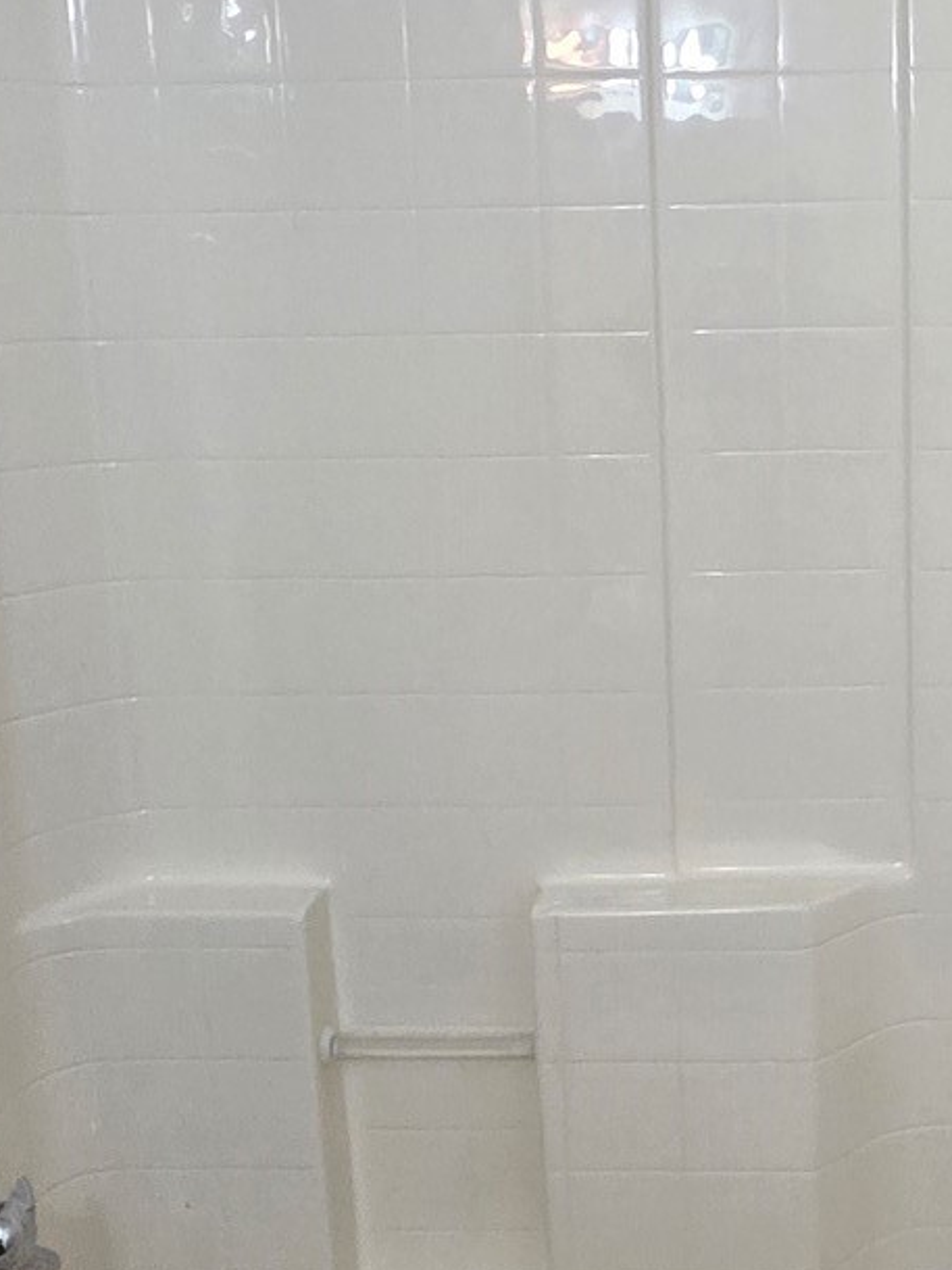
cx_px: 804
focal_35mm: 41
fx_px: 1503
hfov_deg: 33.8
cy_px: 580
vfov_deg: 45.7
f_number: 2.2
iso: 500
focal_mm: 2.2
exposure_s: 1/60
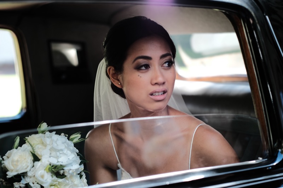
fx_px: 660
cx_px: 142
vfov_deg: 16.3
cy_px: 94
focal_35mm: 84
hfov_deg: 24.2
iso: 200
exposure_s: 1/340
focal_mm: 56
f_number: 2
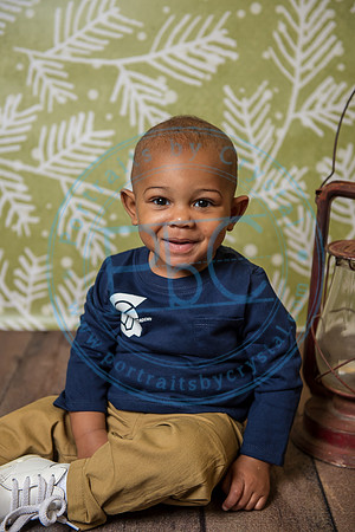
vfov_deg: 34.5
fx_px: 858
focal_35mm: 58
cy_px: 266
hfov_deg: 23.4
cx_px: 178
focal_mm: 58
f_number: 3.5
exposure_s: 1/200
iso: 200
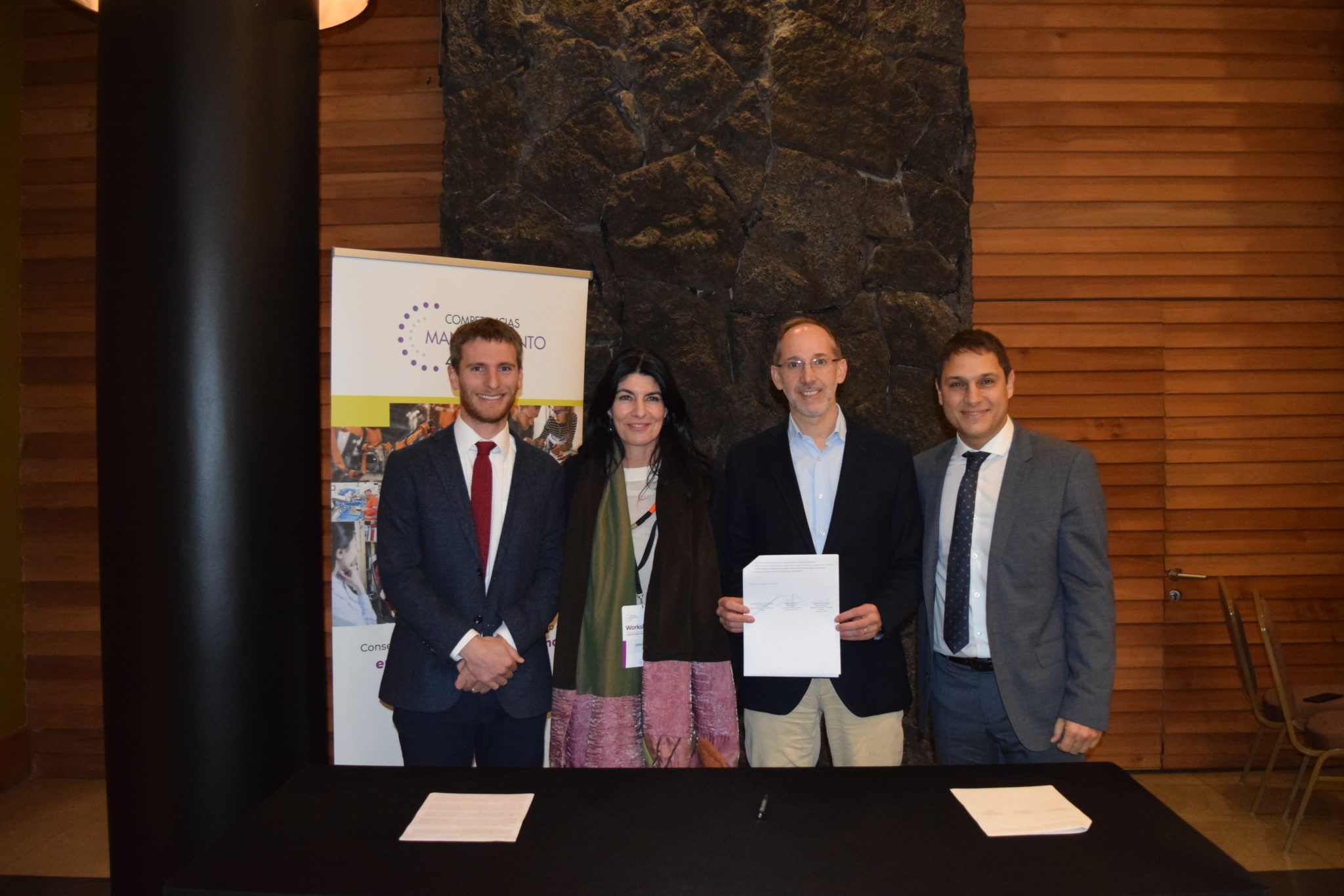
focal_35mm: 30
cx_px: 672
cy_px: 448
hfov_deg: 61.9
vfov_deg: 43.6
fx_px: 1120
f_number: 3.8
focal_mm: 20
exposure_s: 1/60
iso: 3200
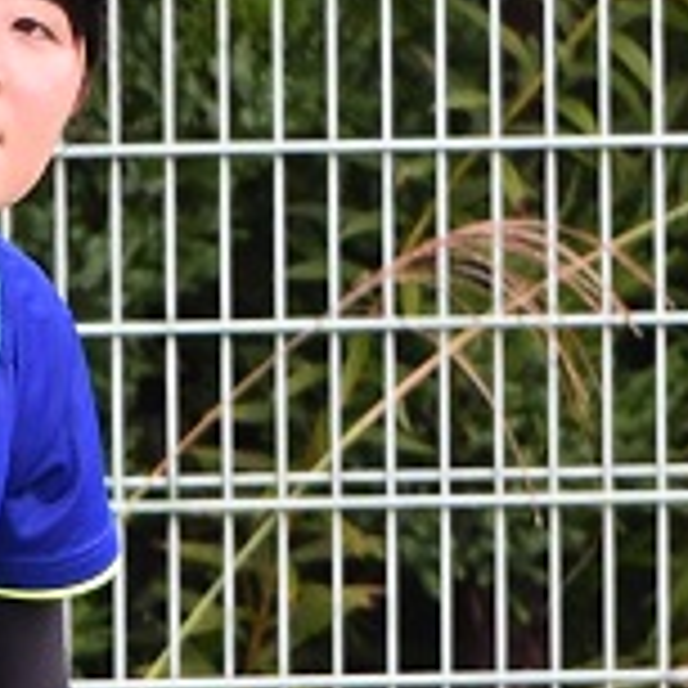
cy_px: 72
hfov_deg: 0.6
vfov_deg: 0.6
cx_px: 54
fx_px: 65030
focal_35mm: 2892
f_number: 10
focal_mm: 260
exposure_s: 1/400
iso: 800
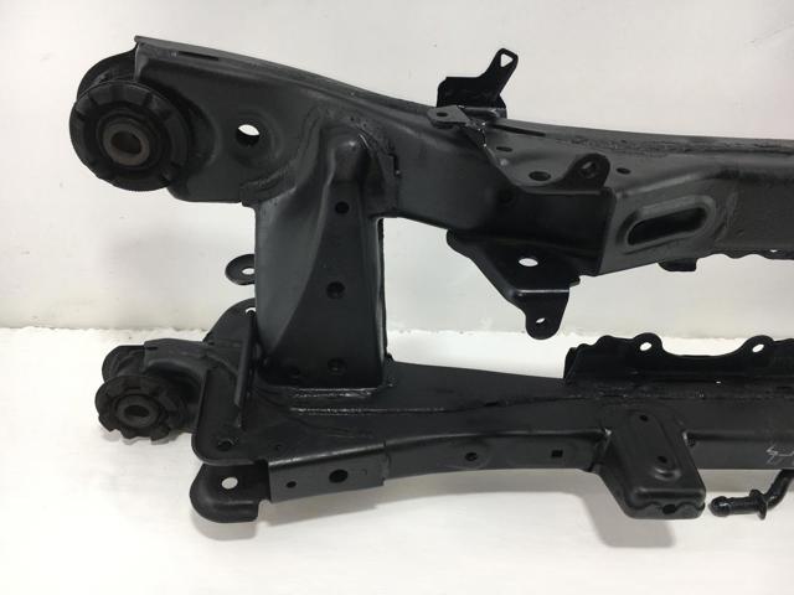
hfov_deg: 61.7
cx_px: 397
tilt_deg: -30.8
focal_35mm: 29
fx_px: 665
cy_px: 298
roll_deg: -2.9
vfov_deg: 48.2
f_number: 2.2
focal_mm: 4.15
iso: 25
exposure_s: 1/190
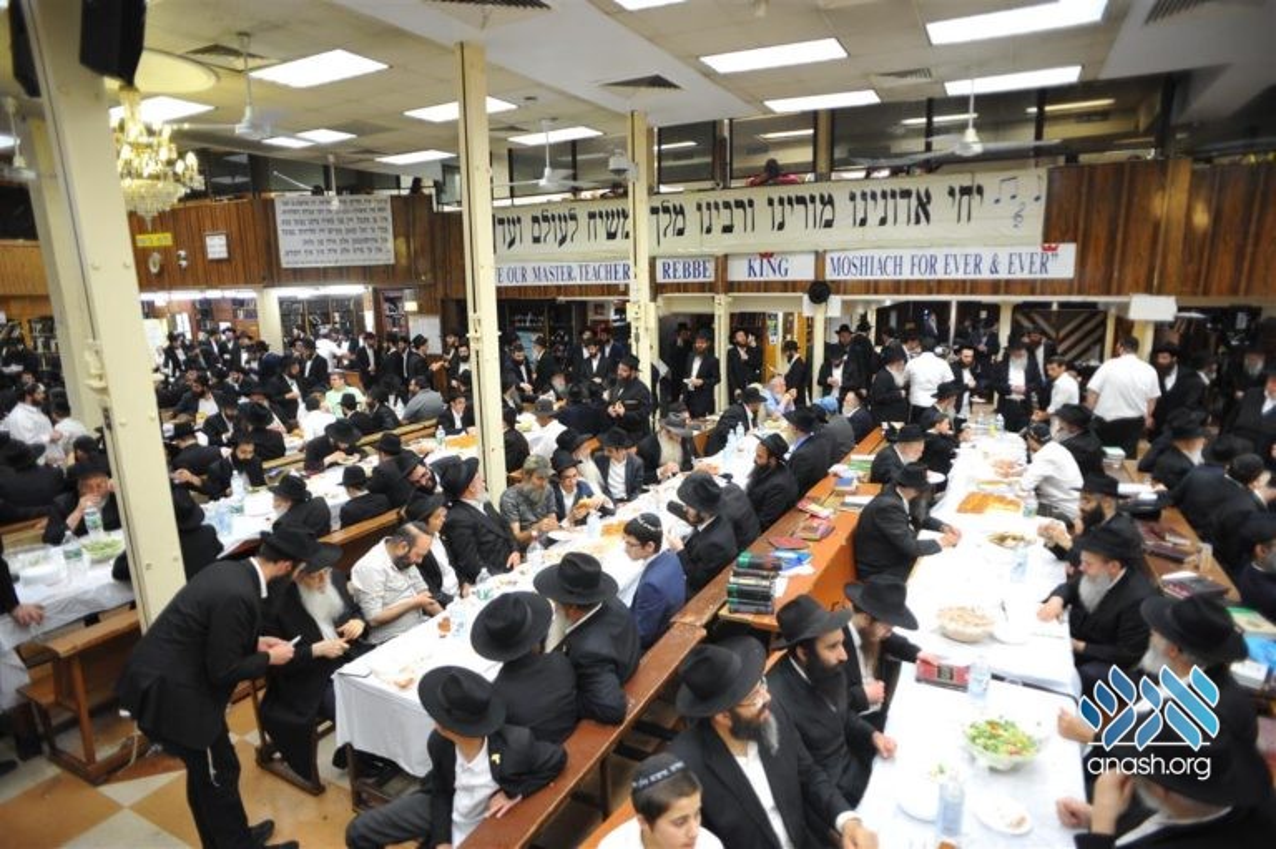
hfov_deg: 84.0
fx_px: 708
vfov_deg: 61.9
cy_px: 424
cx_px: 638
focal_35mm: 20
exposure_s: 1/100
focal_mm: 20
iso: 1250
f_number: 4
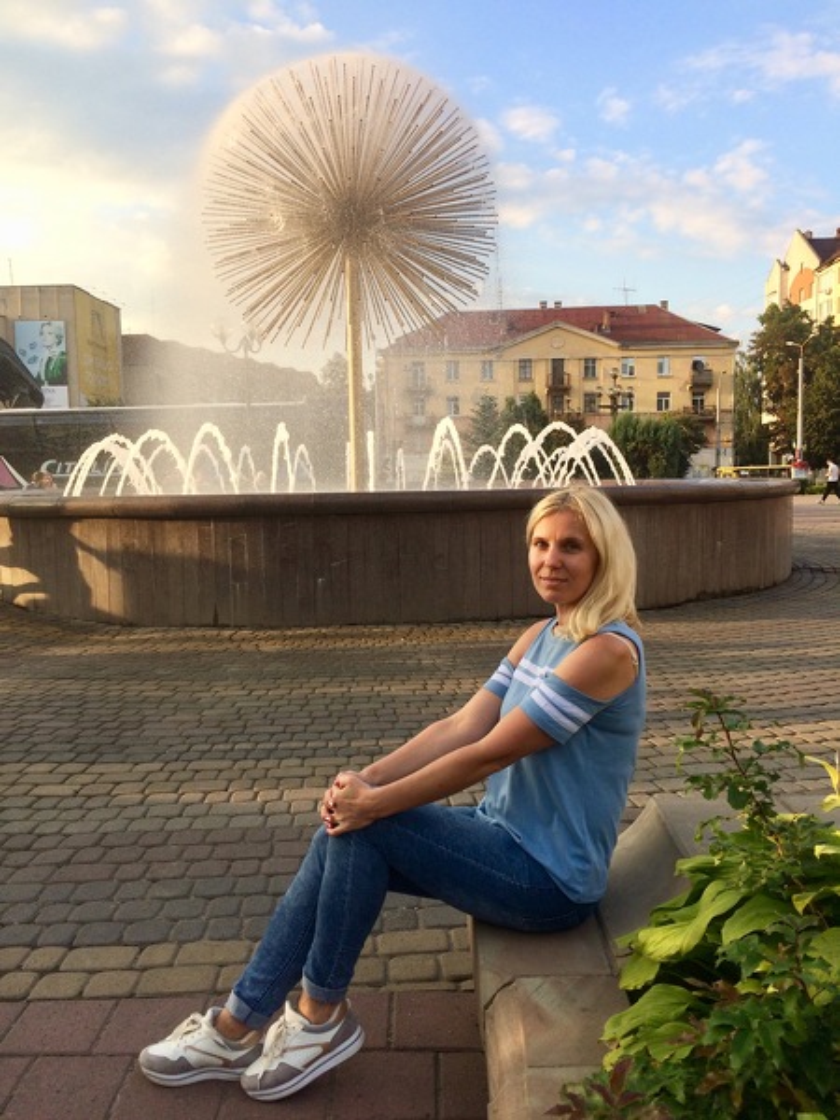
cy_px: 560
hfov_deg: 48.2
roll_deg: +1.1
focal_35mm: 29
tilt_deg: -6.9
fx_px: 938
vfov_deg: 61.7
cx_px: 420
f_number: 2.2
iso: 32
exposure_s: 1/414
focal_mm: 4.15
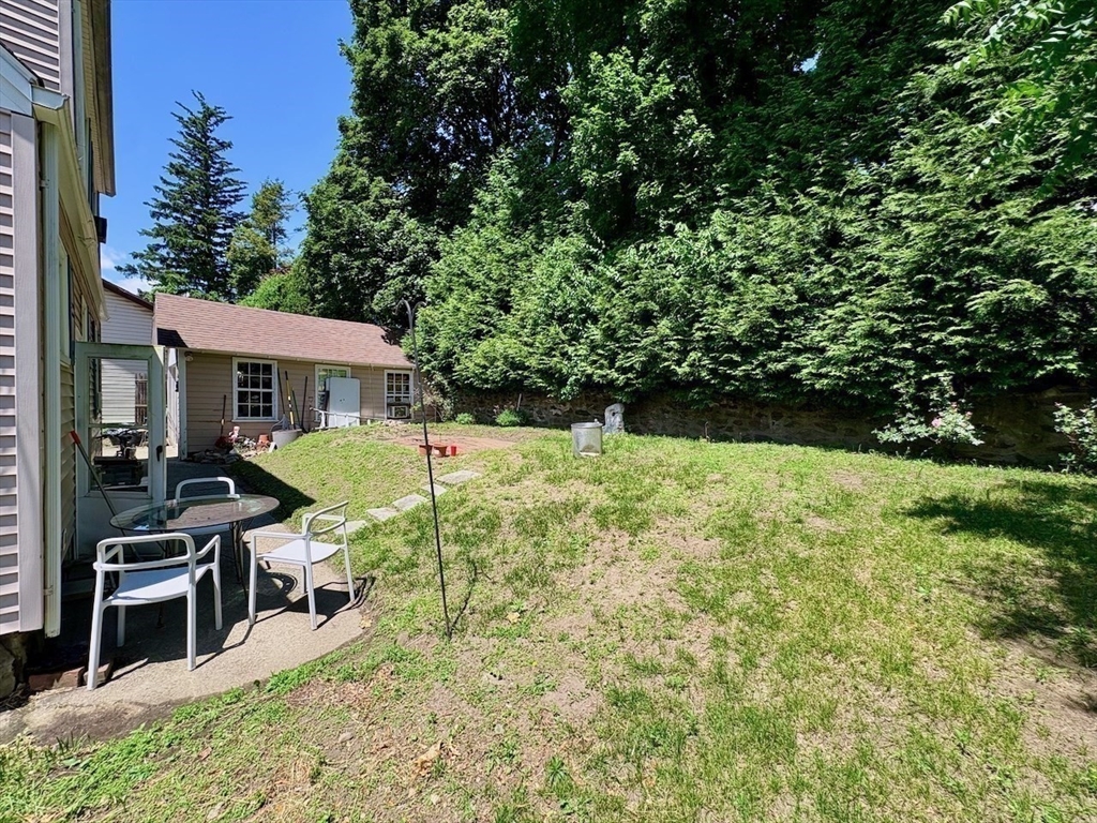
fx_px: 444
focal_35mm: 14
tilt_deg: -1.1
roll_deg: -0.9
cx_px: 548
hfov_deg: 102.1
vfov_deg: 85.7
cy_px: 412
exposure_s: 1/910
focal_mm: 2.22
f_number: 2.2
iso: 40
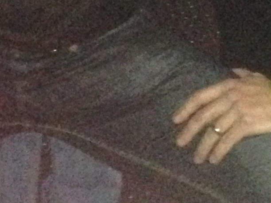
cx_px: 113
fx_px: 1378
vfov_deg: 7.8
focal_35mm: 176
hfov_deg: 11.2
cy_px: -295
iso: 800
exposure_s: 1/16
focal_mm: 4.12
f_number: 2.4
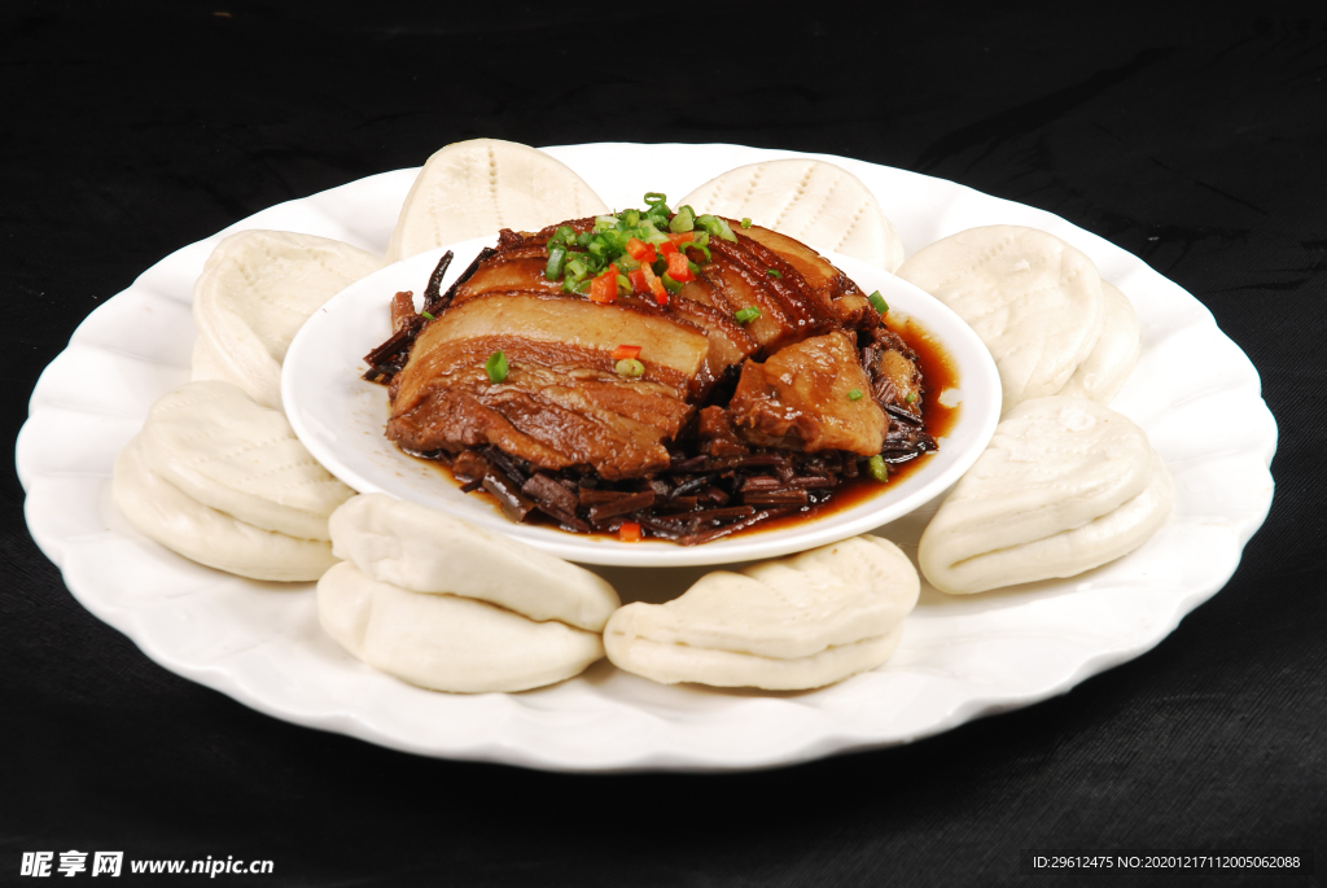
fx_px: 3874
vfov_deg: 13.1
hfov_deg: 19.4
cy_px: 444
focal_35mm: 105
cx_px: 664
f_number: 10
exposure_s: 1/125
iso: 100
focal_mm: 70
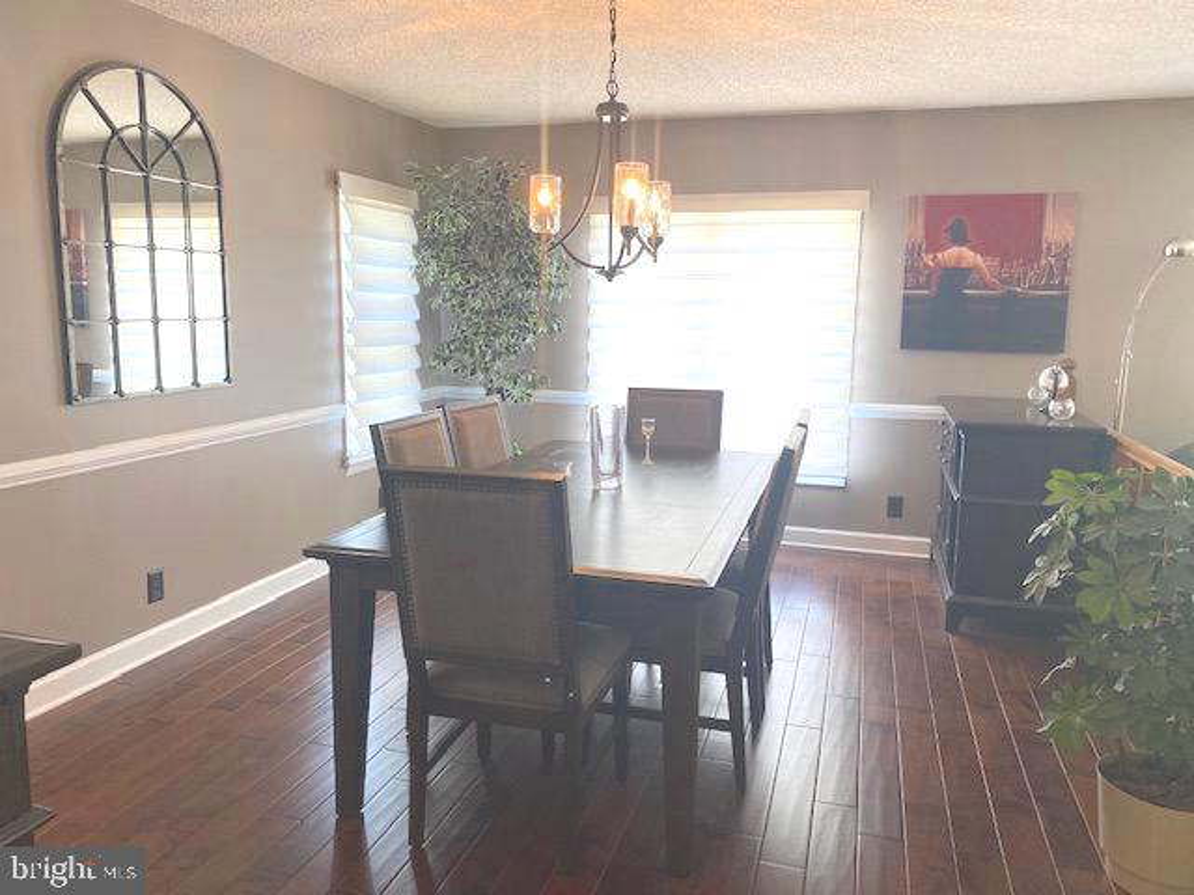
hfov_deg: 67.3
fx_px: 897
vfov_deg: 53.1
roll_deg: -0.8
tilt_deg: -9.6
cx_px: 597
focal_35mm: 26
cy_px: 448
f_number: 1.8
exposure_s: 1/60
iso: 80
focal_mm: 4.25
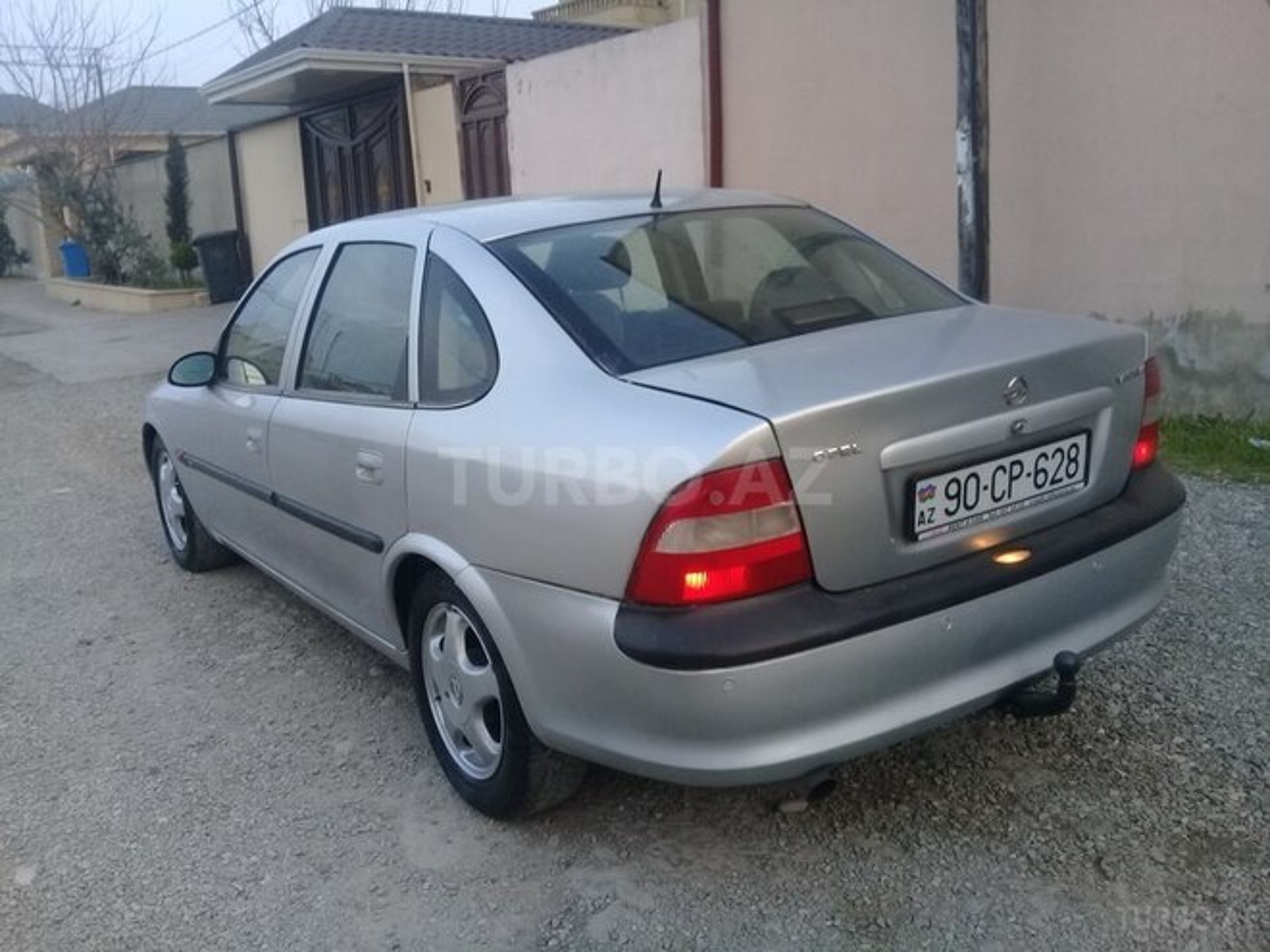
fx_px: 1137
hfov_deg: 58.4
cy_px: 476
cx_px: 635
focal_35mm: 31
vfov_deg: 45.4
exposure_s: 1/33
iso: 50
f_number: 2.2
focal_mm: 3.3
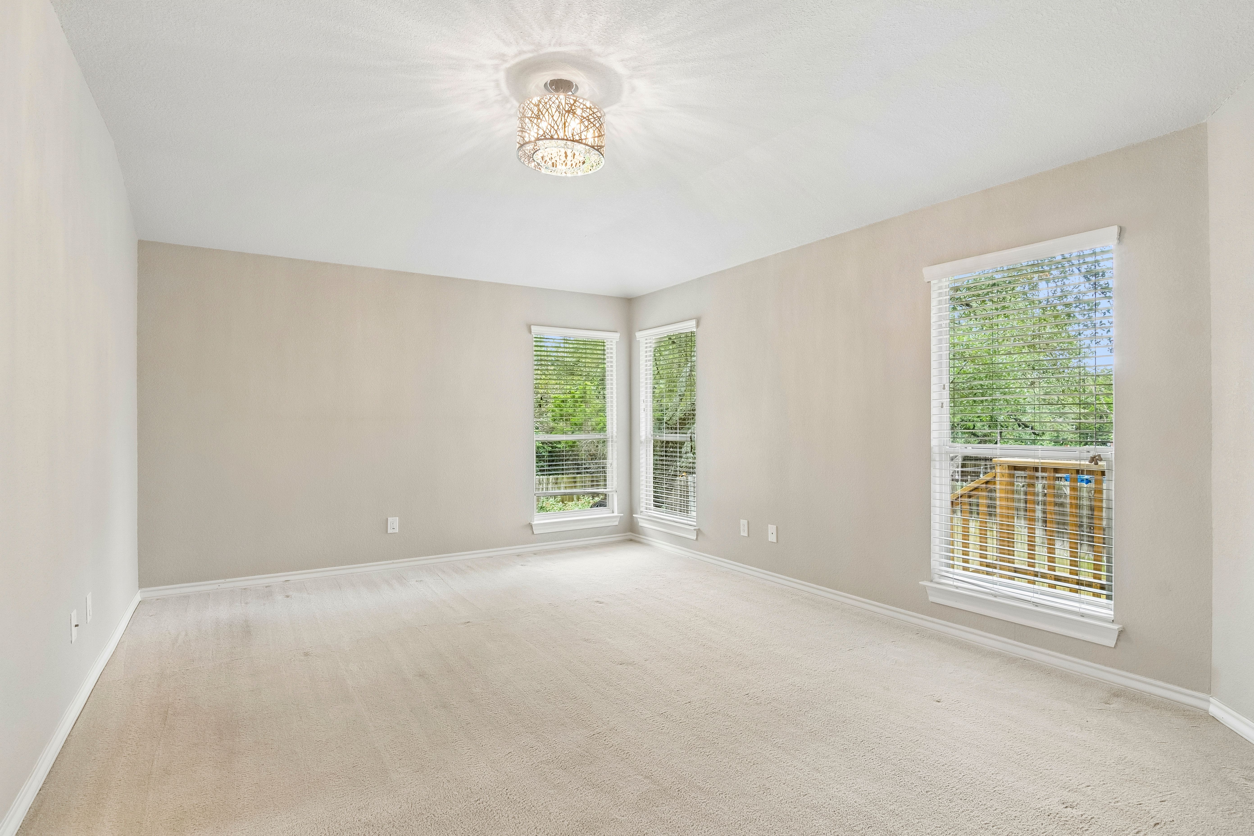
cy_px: 418
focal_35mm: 18
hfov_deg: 90.0
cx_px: 627
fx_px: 627
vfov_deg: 67.4
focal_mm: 12
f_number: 8
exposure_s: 1/30
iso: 320
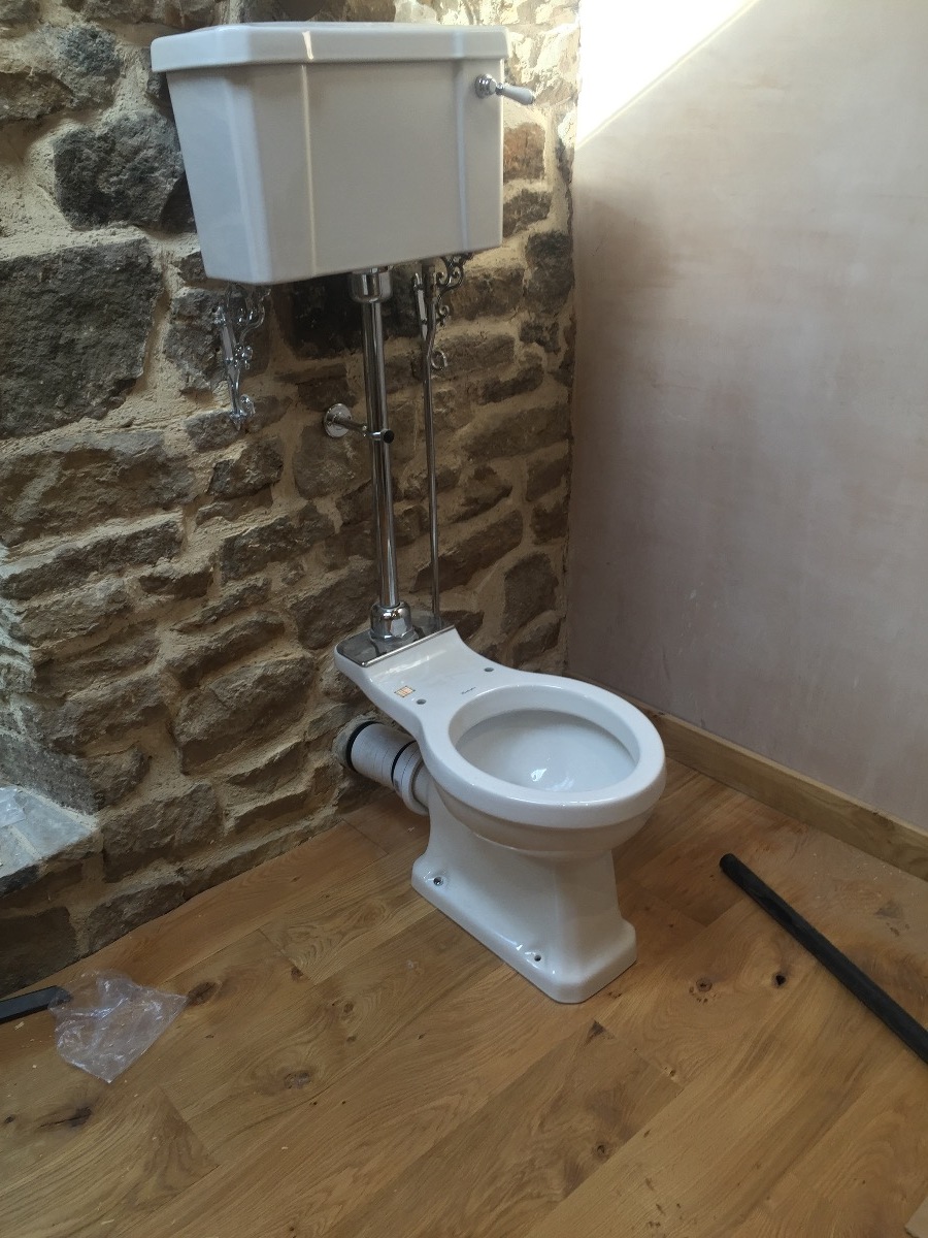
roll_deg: +2.9
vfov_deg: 61.7
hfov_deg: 48.2
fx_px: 1037
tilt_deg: -26.9
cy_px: 619
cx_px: 464
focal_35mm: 29
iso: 40
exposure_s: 1/50
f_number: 2.2
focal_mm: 4.15
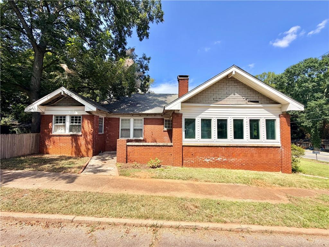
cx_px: 164
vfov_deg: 85.7
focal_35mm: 14
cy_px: 124
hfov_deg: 102.1
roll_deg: +0.0
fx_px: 133
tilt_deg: +3.5
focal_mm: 2.22
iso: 25
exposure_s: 1/770
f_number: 2.2
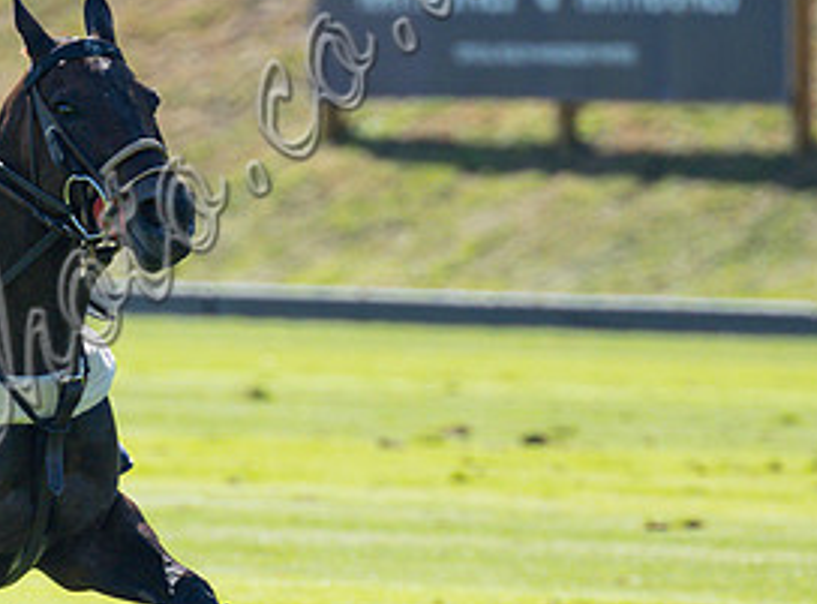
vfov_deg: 0.8
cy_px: 733
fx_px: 42518
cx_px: -168
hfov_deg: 1.1
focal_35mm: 1811
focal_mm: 400
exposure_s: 1/800
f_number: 5.6
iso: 200
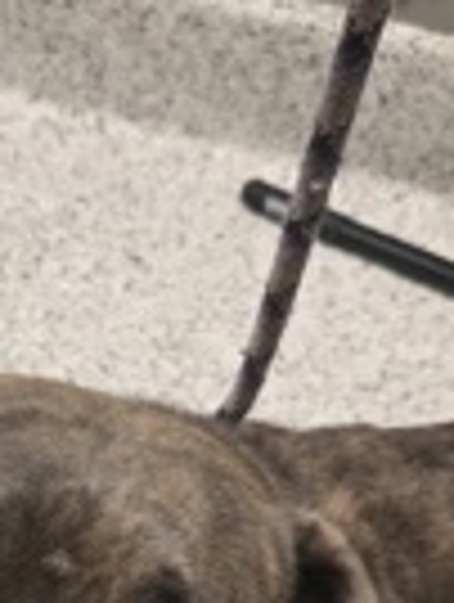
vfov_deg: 26.1
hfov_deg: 20.4
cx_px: 146
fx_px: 1255
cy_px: 540
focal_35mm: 72
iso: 320
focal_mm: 5.4
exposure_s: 1/120
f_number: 1.8
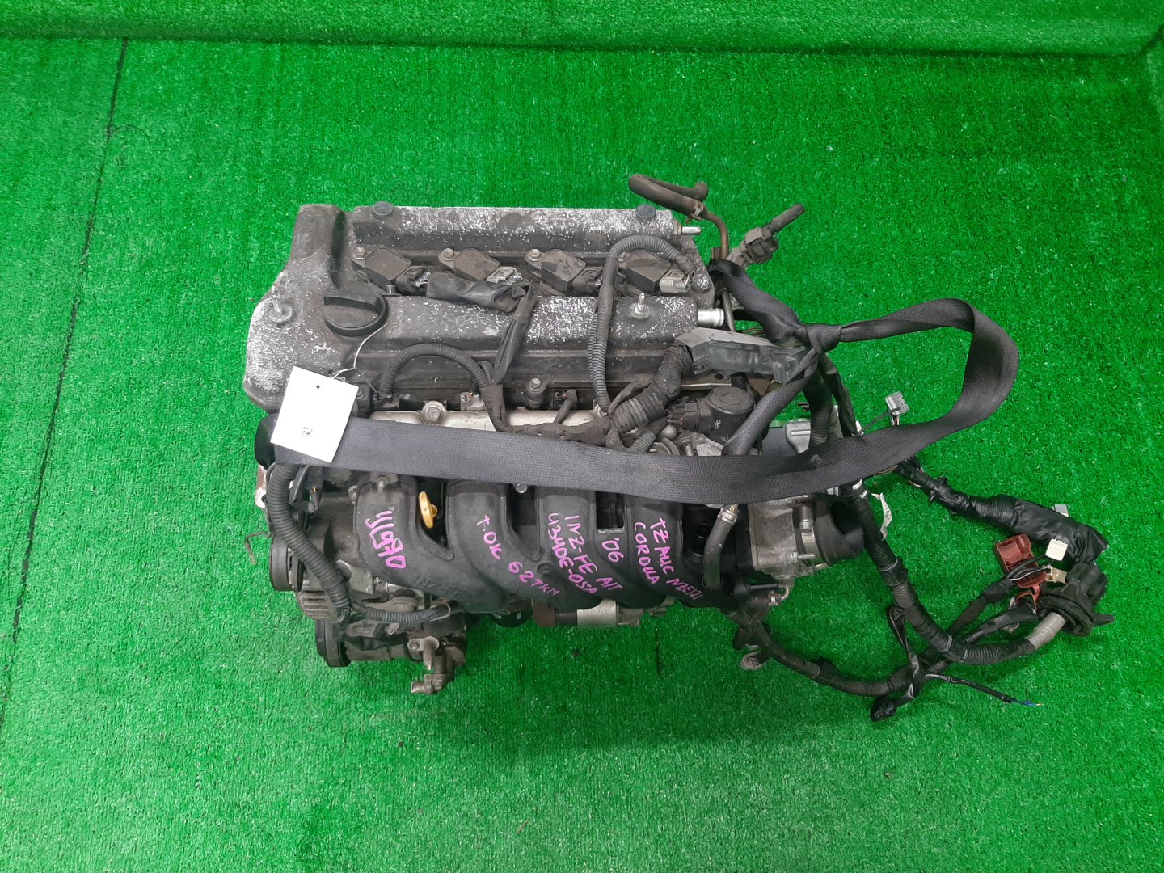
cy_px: 436
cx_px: 582
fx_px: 874
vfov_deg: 53.1
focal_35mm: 26
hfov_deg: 67.3
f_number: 1.7
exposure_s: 1/50
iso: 140
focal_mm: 3.93
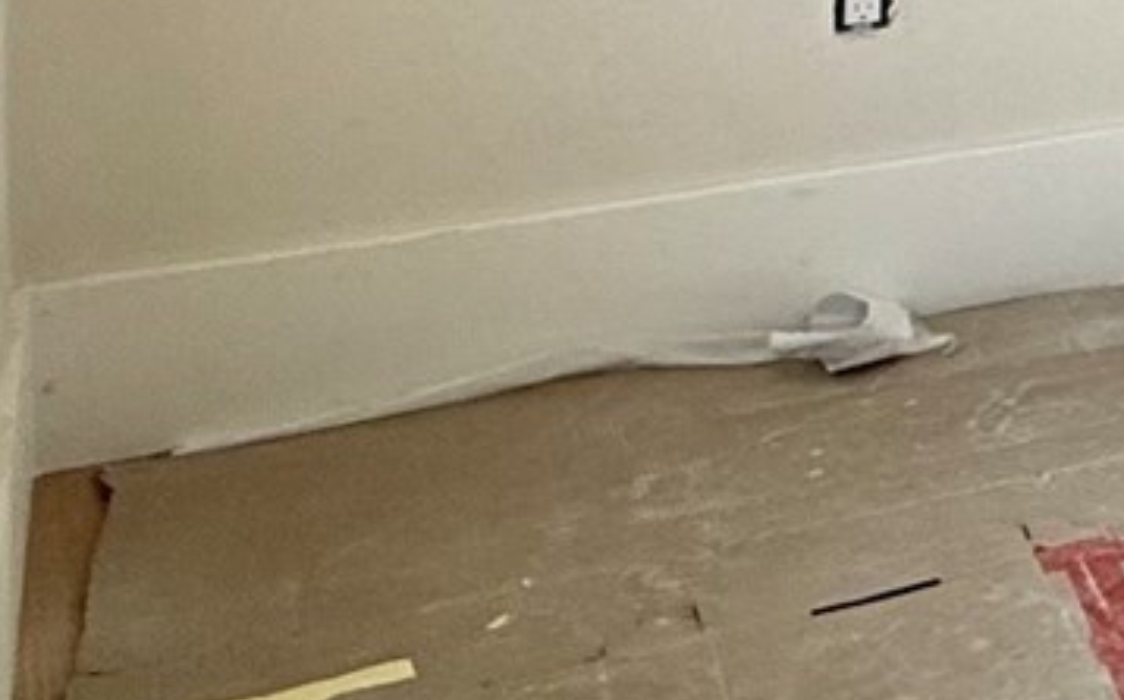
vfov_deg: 13.8
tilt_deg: -5.5
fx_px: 2601
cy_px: -534
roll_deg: -4.6
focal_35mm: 85
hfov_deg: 16.6
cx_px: 2386
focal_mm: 2.22
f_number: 2.2
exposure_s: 1/303
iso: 64
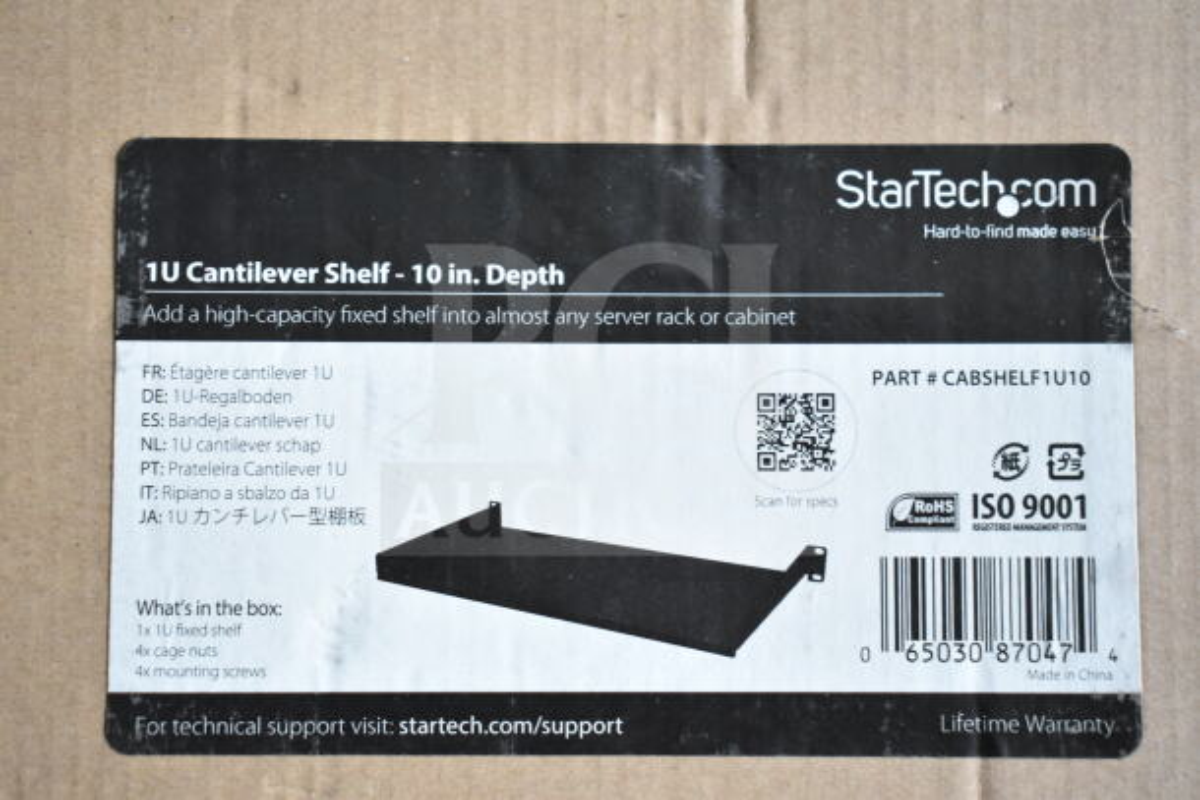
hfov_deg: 36.9
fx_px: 1800
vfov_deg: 25.1
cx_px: 600
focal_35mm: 54
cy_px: 400
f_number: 4.8
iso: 2200
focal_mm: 36
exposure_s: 1/60
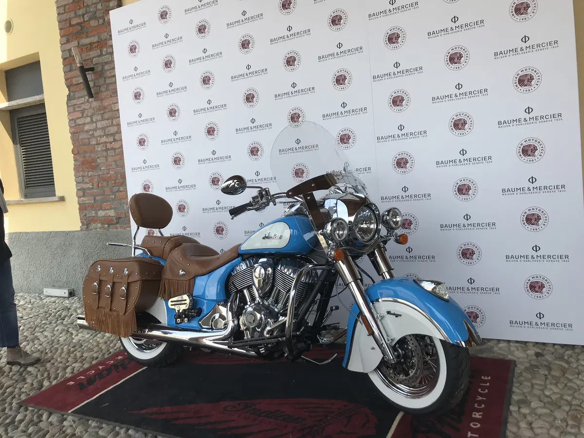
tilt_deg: -3.7
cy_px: 219
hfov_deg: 63.4
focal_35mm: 28
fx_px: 472
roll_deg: +4.3
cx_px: 292
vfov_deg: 49.7
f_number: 1.8
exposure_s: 1/912
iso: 20
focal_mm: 3.99
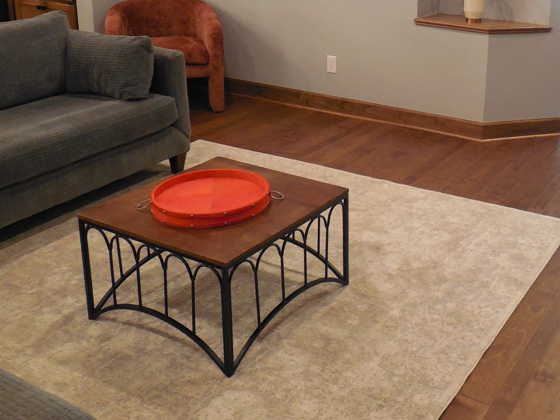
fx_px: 680
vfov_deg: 33.3
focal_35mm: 42
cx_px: 452
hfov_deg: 42.7
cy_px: 82
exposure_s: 1/20
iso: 400
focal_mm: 4.5
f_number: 3.3
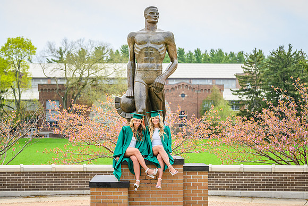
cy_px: 100
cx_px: 160
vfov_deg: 16.0
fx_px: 731
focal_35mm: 85
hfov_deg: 23.8
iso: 400
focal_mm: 82
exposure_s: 1/1250
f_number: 4
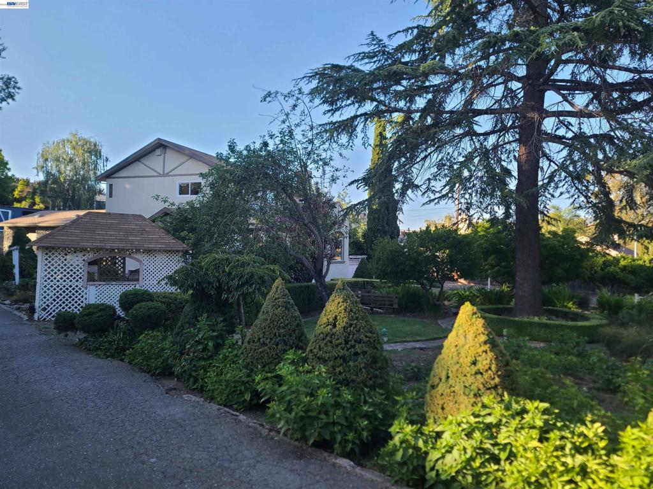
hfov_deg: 69.4
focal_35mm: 25
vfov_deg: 54.9
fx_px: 472
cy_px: 244
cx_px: 326
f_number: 1.8
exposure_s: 1/152
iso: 16
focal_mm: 7
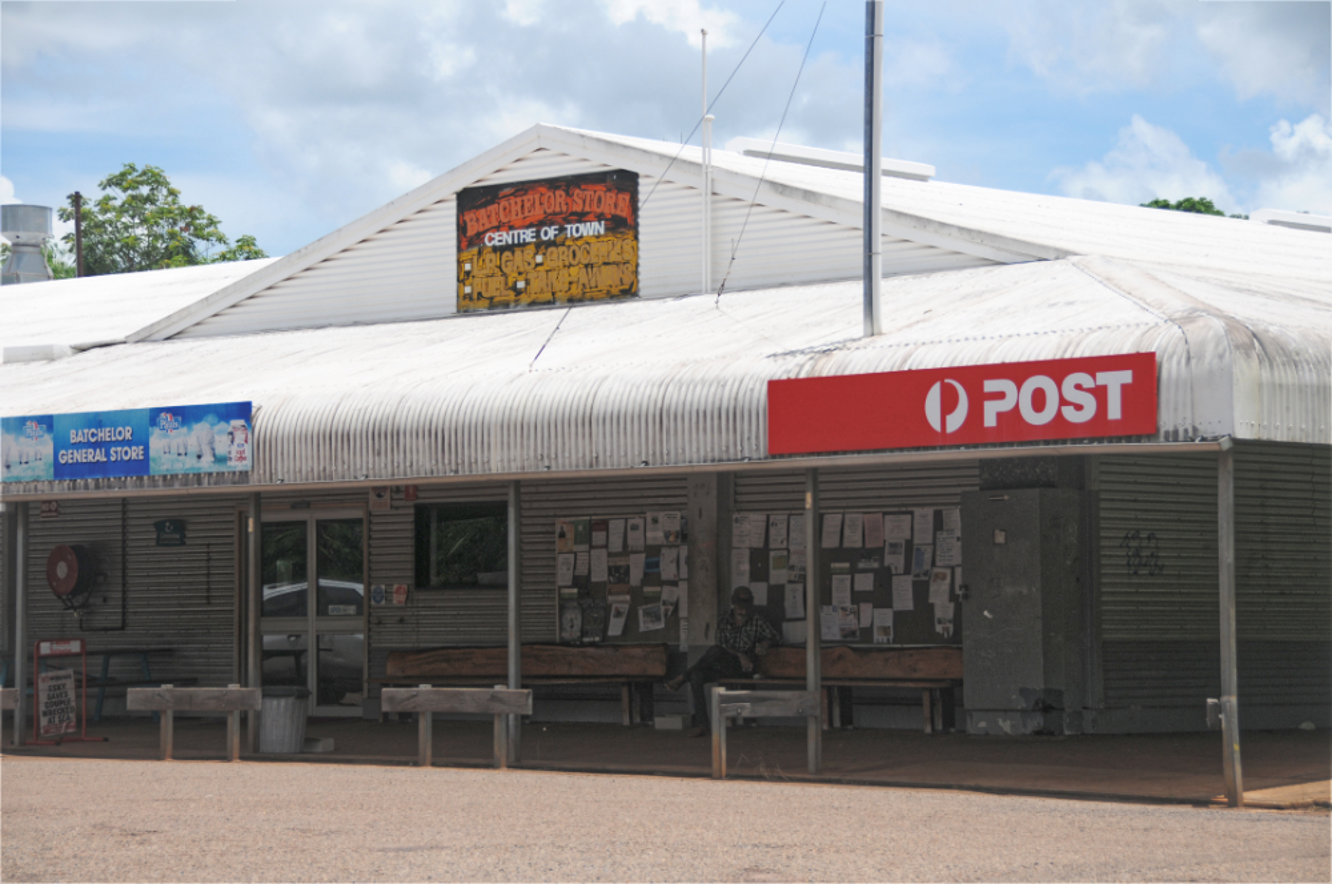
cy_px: 442
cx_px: 666
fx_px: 3437
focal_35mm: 93
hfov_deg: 21.9
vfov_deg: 14.7
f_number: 6.3
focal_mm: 62
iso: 200
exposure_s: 1/1600
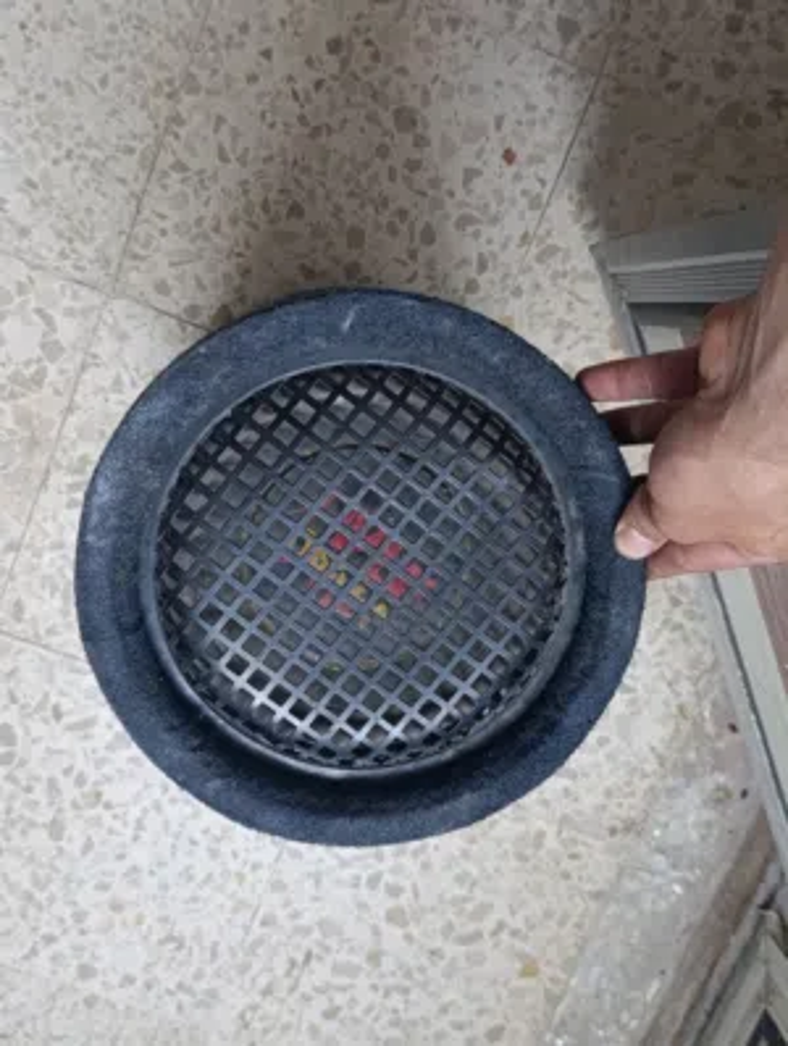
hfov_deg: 40.8
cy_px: 523
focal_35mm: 35
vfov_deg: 52.5
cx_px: 394
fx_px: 1059
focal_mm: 6.11
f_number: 1.65
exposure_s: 1/24
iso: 1409
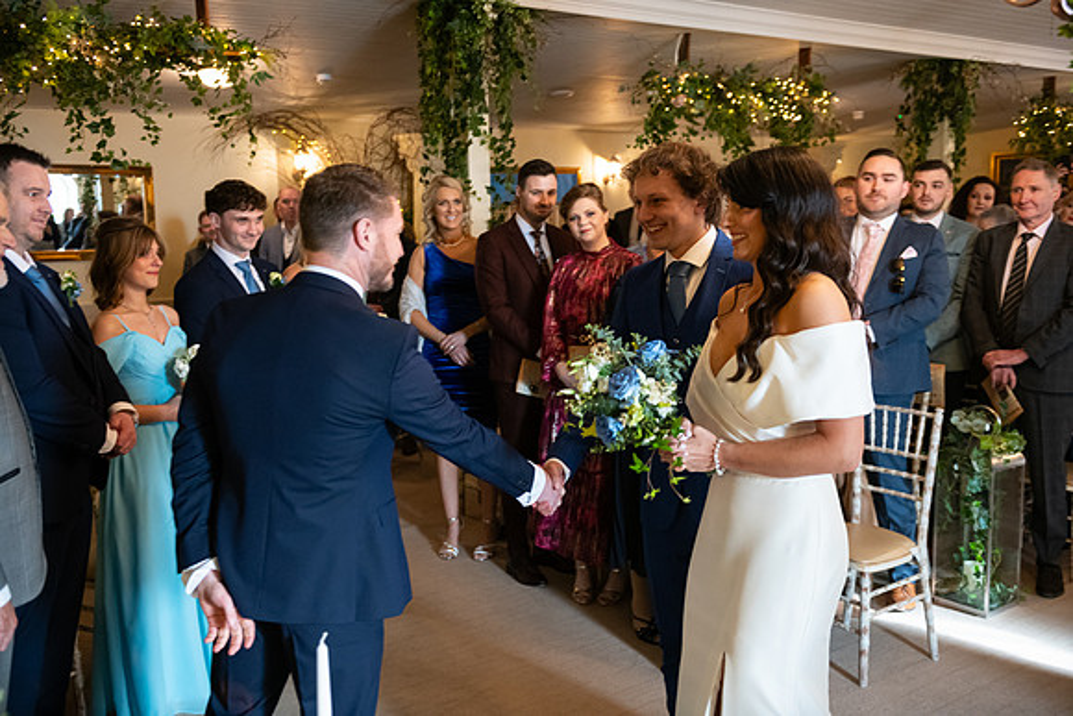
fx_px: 1043
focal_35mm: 35
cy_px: 358
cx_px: 536
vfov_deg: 37.9
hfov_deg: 54.4
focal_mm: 35
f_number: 3.5
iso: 1250
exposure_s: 1/160
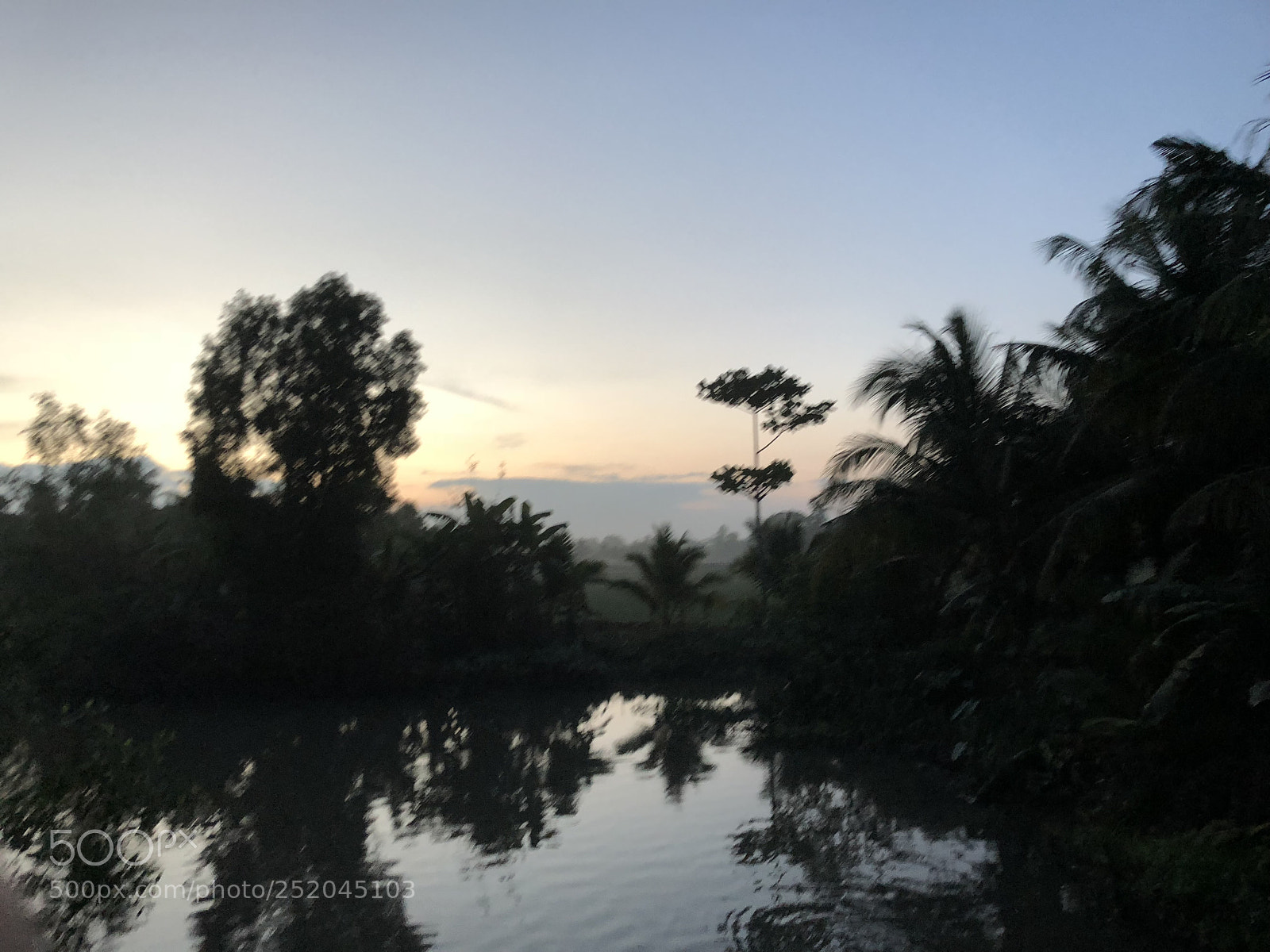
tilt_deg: +4.9
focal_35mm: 28
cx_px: 635
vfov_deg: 49.7
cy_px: 476
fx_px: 1027
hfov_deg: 63.4
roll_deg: +0.7
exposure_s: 1/17
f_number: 1.8
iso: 50
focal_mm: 4
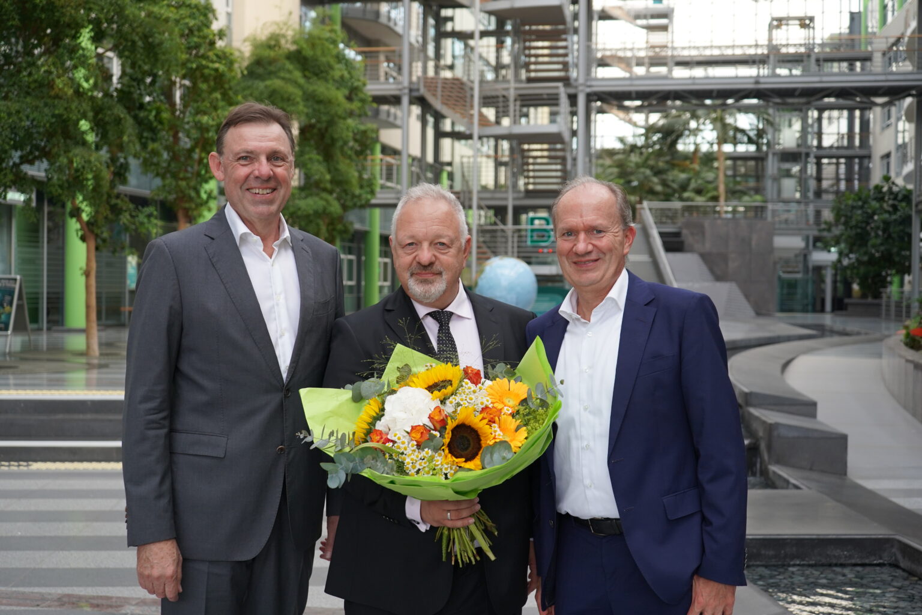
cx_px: 461
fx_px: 1076
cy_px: 308
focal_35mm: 42
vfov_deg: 31.9
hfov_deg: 46.4
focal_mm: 42
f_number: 4.5
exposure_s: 1/160
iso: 500
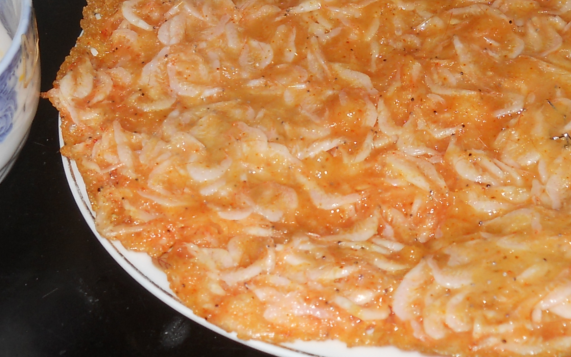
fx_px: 1307
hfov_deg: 24.6
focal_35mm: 84
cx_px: 265
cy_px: 46
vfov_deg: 15.4
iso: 80
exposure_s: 1/30
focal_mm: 6.72
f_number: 5.5
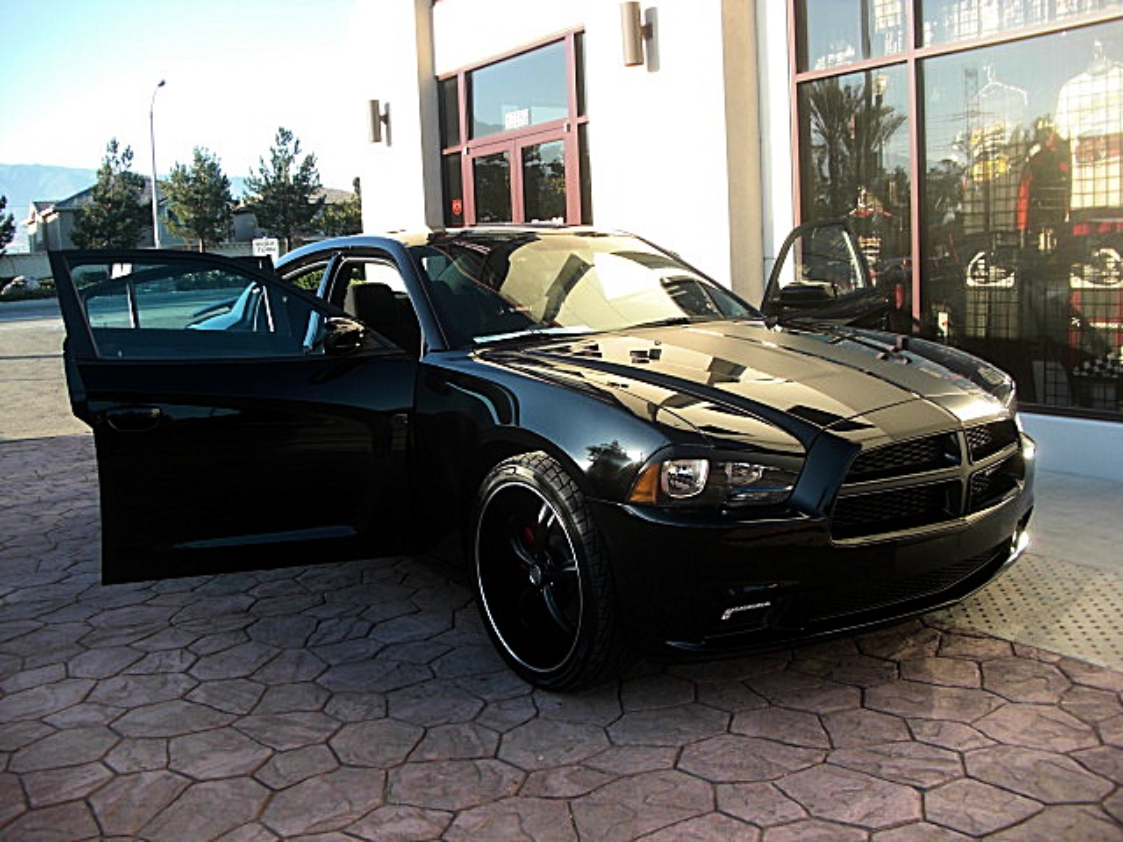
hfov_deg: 51.4
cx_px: 562
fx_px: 1168
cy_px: 421
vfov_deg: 39.7
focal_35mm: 36
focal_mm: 6.3
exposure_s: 1/200
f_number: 2.8
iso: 50
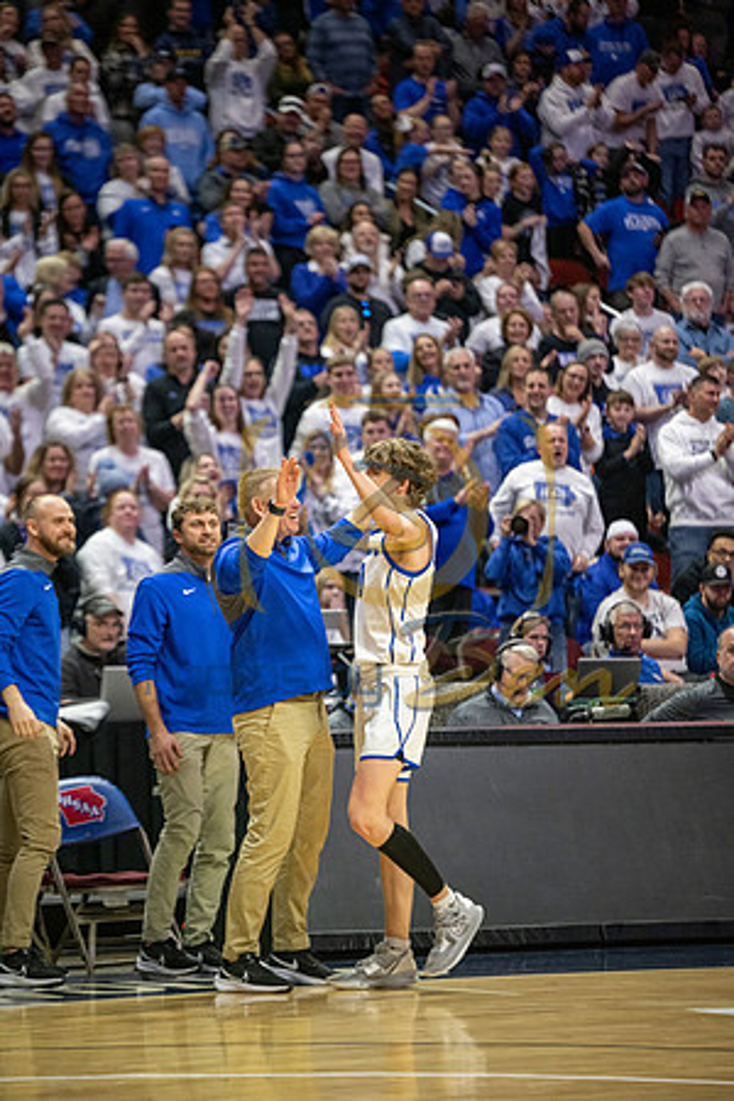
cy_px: 550
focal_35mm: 165
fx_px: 5046
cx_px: 367
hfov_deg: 8.3
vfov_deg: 12.5
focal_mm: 165
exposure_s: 1/1000
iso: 2500
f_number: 2.8
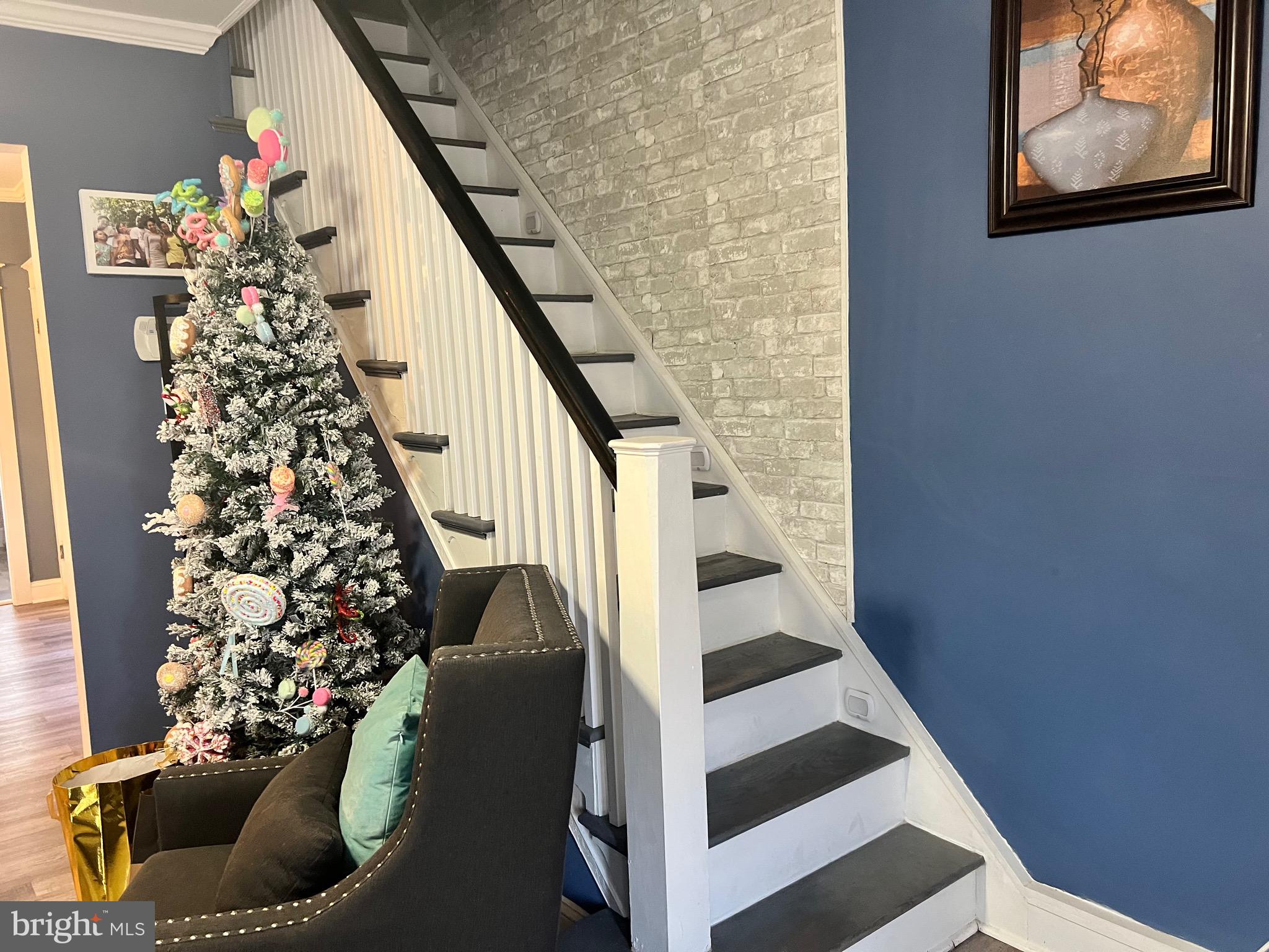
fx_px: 953
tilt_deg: -3.8
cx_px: 634
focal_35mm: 26
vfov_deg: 53.1
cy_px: 476
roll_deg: +3.0
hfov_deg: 67.3
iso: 320
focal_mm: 5.7
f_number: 1.5
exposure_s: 1/60
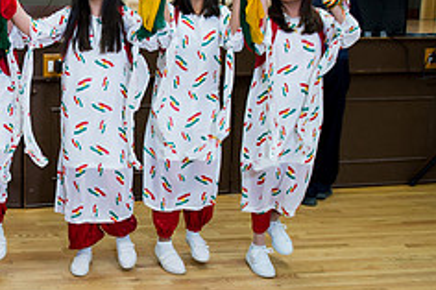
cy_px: 126
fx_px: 775
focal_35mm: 64
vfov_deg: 21.2
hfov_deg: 30.1
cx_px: 46
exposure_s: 1/200
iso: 560
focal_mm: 26
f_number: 2.8
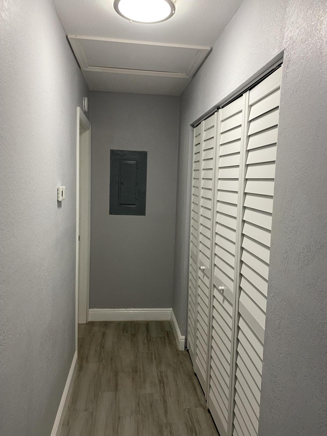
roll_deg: -2.5
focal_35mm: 26
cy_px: 218
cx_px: 164
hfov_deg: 53.1
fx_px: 327
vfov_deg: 67.3
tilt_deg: -6.0
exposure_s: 1/60
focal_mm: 4.25
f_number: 1.8
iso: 80
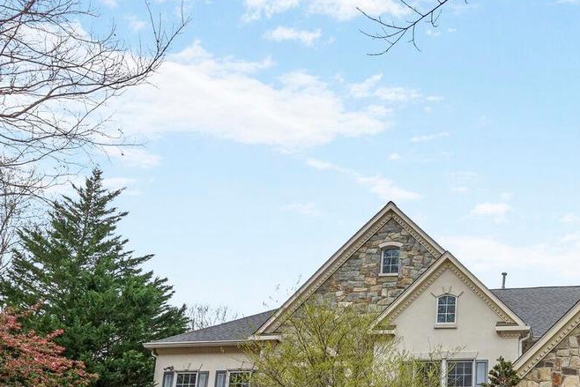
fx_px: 564
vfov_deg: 34.5
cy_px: 385
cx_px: 491
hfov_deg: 50.0
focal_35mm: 35
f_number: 8
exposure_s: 1/200
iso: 640
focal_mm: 16
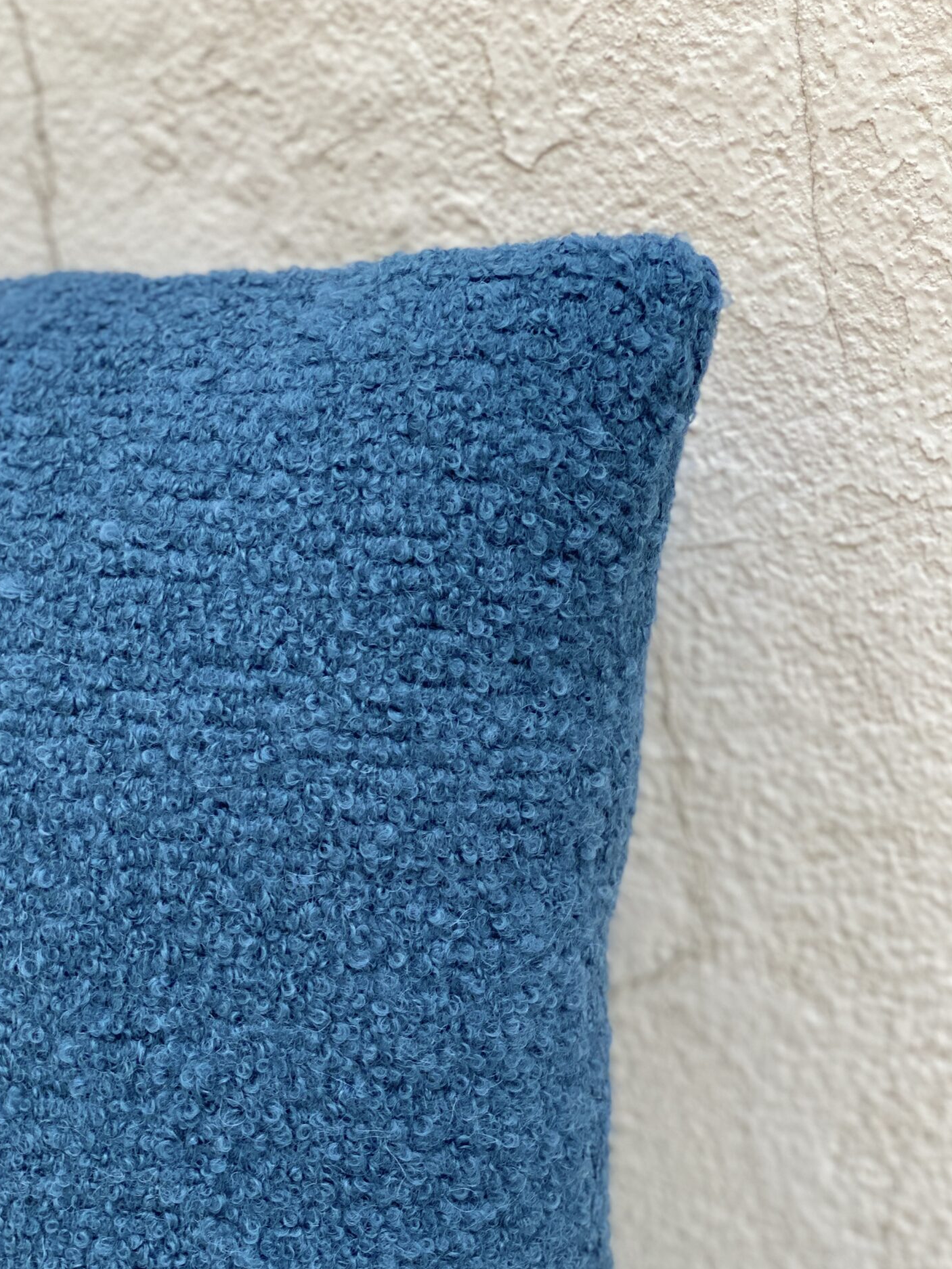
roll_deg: +7.7
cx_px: 384
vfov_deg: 27.3
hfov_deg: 20.7
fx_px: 2604
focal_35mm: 71
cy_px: 838
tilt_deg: -19.5
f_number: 2
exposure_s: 1/122
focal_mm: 6
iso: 100
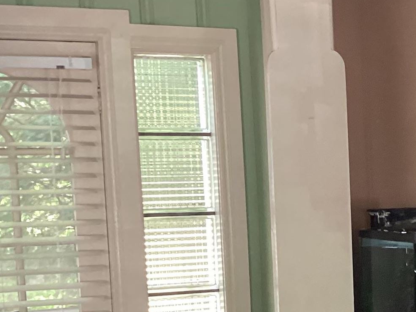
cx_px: 562
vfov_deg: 15.0
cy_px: 294
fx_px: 1165
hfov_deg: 18.6
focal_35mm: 97
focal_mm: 3.3
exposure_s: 1/40
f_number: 2.4
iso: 250
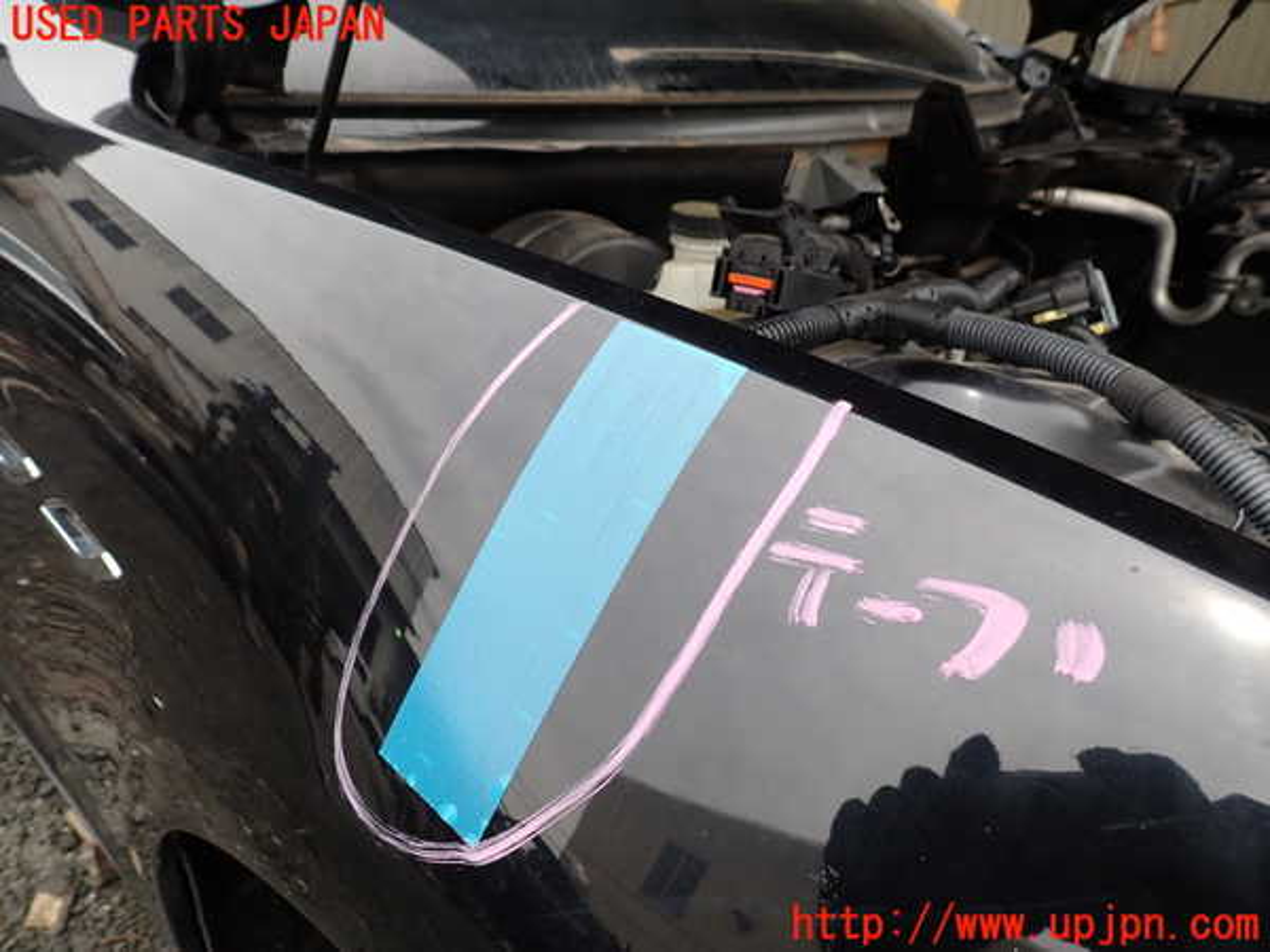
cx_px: 635
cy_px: 476
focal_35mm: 25
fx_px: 917
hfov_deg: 69.4
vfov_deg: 54.9
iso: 100
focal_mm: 4.5
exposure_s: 1/400
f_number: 2.8
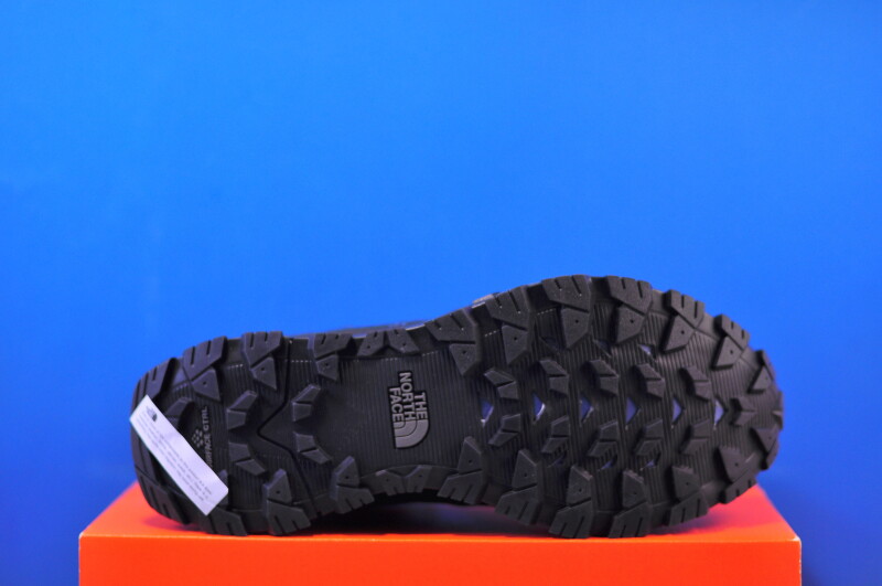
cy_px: 293
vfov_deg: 18.1
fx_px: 1835
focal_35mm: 75
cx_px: 441
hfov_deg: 27.0
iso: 250
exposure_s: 1/320
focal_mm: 50
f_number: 2
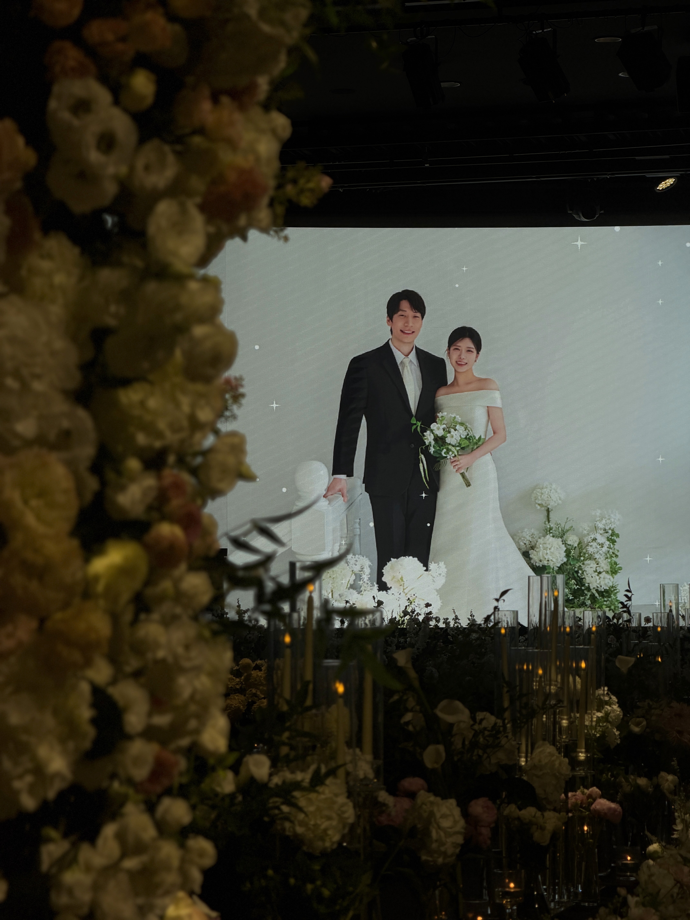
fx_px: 2658
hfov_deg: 14.8
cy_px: 460
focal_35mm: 100
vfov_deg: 19.6
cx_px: 345
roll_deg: +0.0
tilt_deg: +3.2
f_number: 2.8
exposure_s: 1/123
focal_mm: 16.89
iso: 32
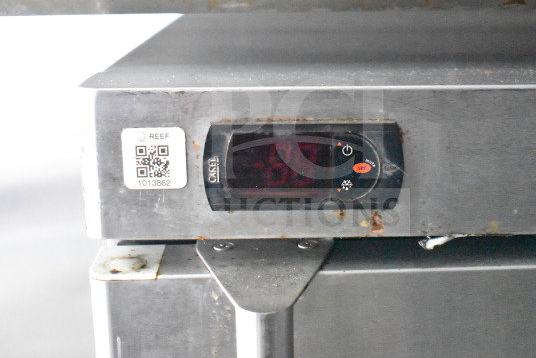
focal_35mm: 58
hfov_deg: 34.4
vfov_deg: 23.4
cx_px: 297
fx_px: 864
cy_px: 156
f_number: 4.5
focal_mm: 34
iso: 25600
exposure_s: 1/40
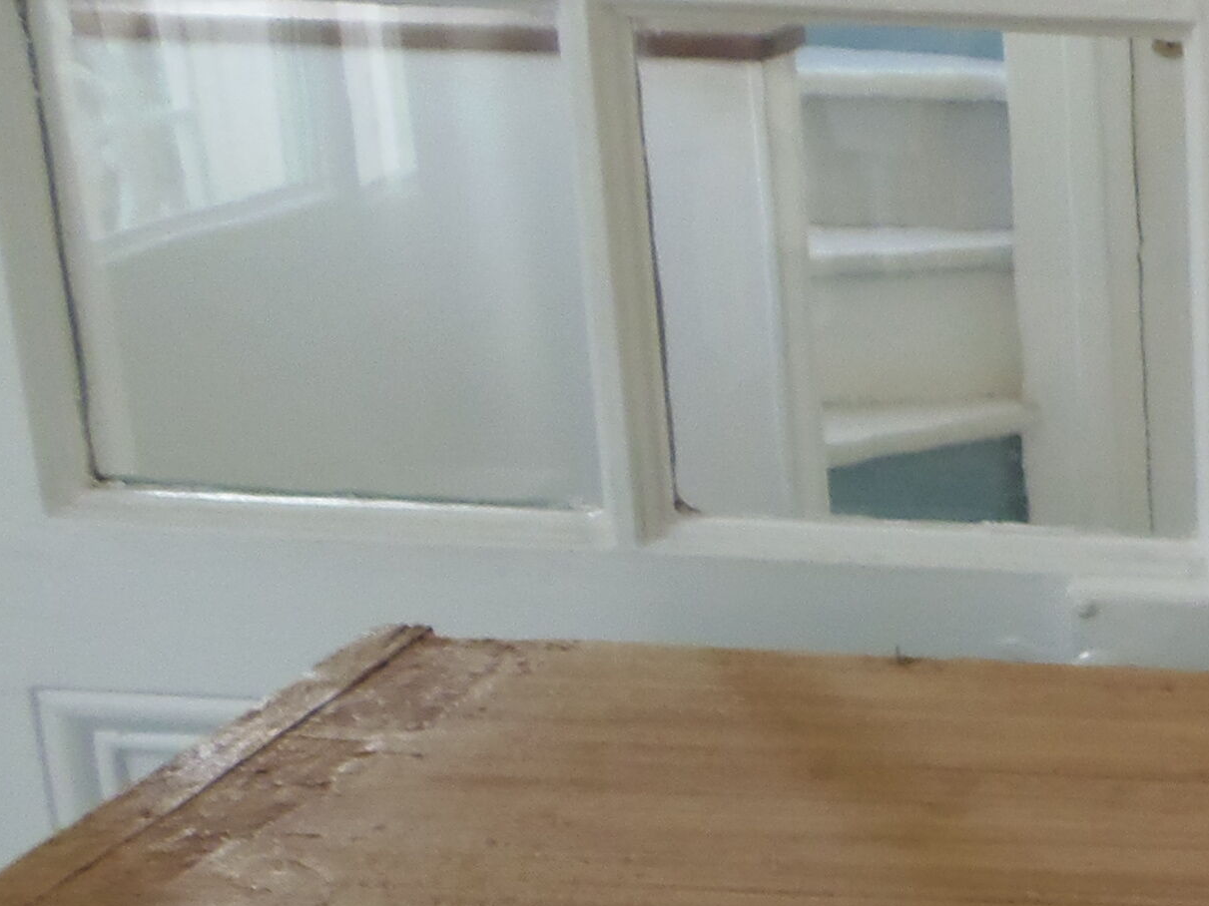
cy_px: 974
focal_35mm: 85
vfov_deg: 16.9
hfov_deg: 20.5
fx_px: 2968
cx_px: 1671
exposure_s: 1/30
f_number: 2.9
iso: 125
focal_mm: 4.3
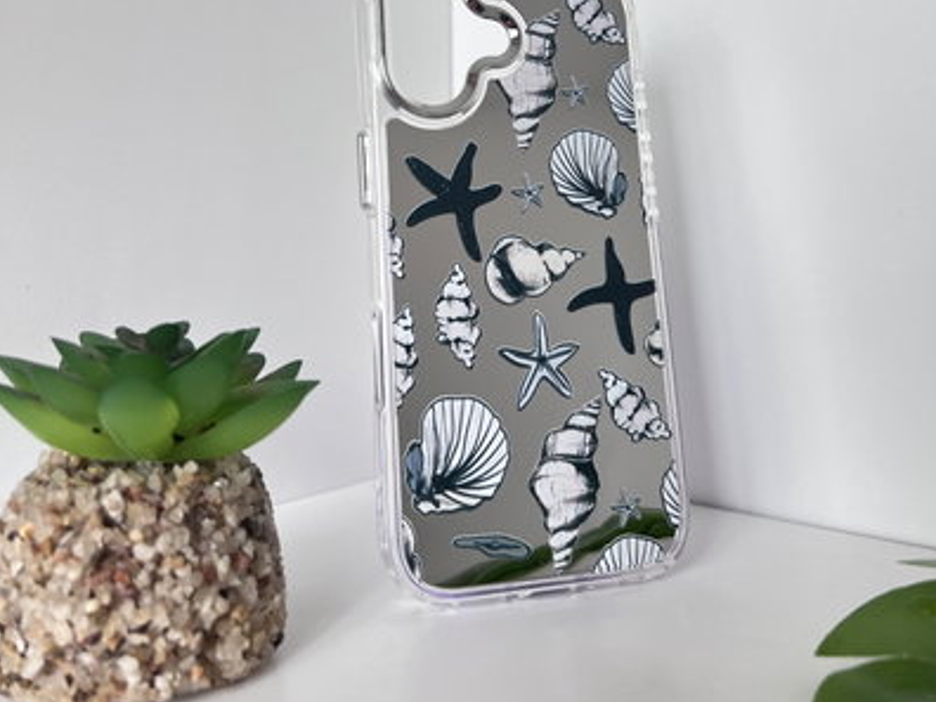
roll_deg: +2.3
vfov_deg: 39.5
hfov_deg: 52.6
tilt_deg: +2.4
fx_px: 946
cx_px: 468
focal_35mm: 35
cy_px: 171
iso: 125
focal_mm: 5.7
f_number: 1.5
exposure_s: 1/120
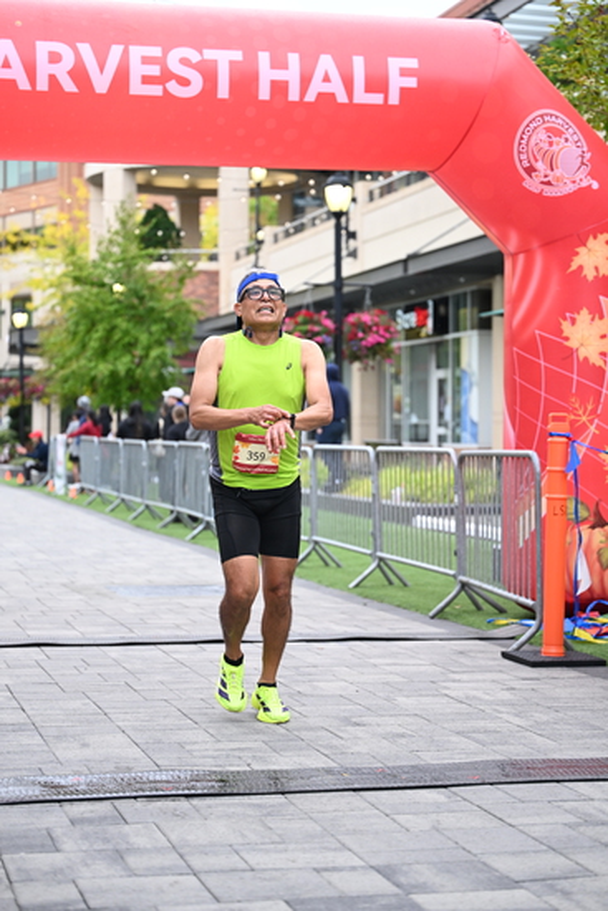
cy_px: 456
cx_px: 304
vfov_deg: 28.8
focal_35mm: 70
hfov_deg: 19.5
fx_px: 1772
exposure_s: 1/1600
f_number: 2.8
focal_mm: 70
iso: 1250
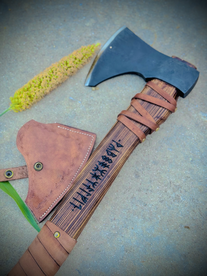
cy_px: 138
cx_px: 104
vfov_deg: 39.7
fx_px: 383
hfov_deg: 30.3
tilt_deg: -73.5
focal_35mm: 48
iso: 80
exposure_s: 1/121
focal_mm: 6.76
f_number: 1.78
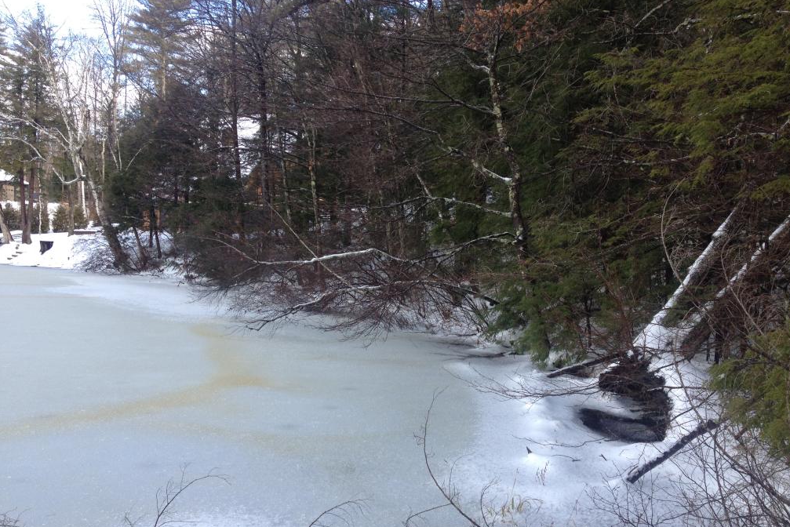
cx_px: 400
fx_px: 812
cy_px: 298
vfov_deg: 35.9
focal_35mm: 37
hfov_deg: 51.9
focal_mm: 4.28
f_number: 2.4
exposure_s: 1/221
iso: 50
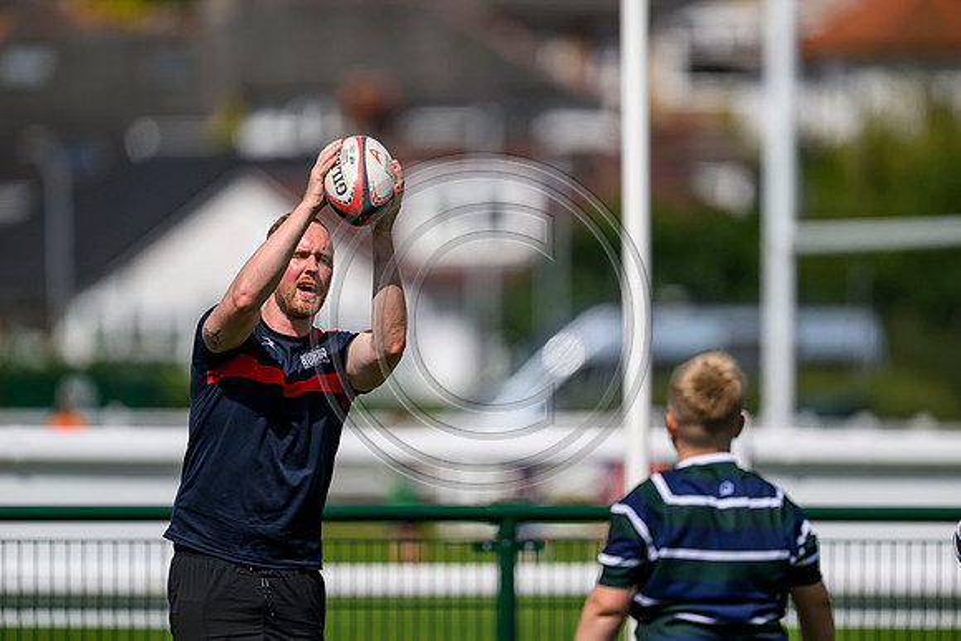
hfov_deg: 5.2
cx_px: 480
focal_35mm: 400
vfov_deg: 3.4
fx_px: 10680
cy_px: 320
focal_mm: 400
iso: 250
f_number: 3.2
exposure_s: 1/6400
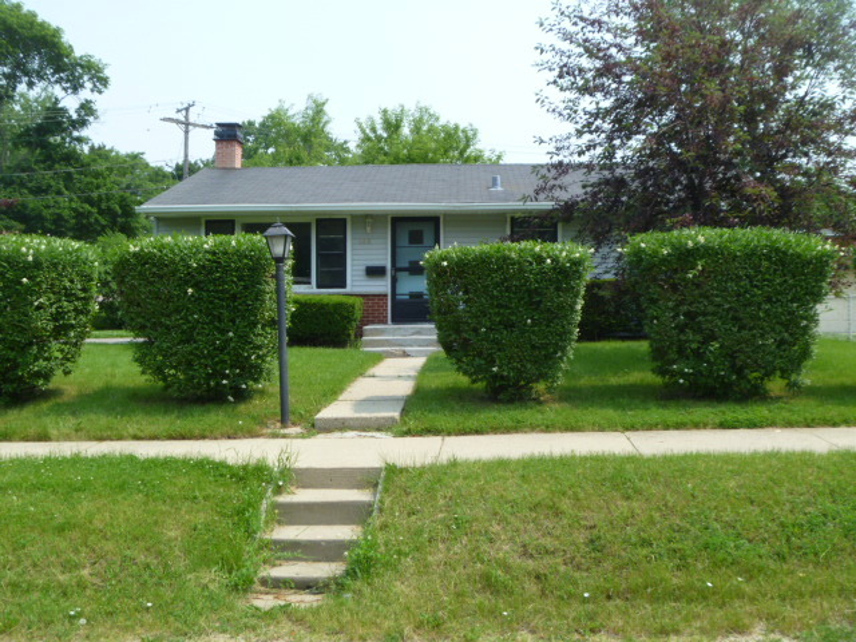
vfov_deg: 40.7
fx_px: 865
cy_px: 321
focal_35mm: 35
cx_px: 428
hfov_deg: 52.6
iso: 80
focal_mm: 6.3
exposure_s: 1/250
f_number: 4.5
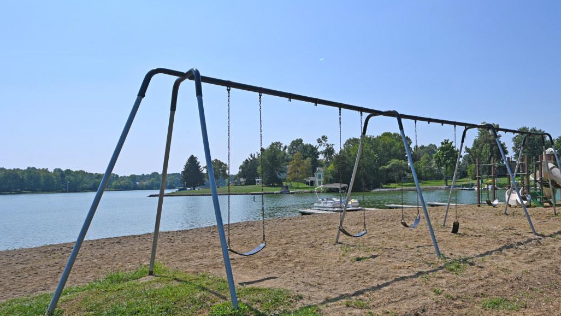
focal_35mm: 26
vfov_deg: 44.3
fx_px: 387
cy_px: 173
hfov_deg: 69.9
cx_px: 373
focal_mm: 17
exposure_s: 1/500
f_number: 8
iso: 100
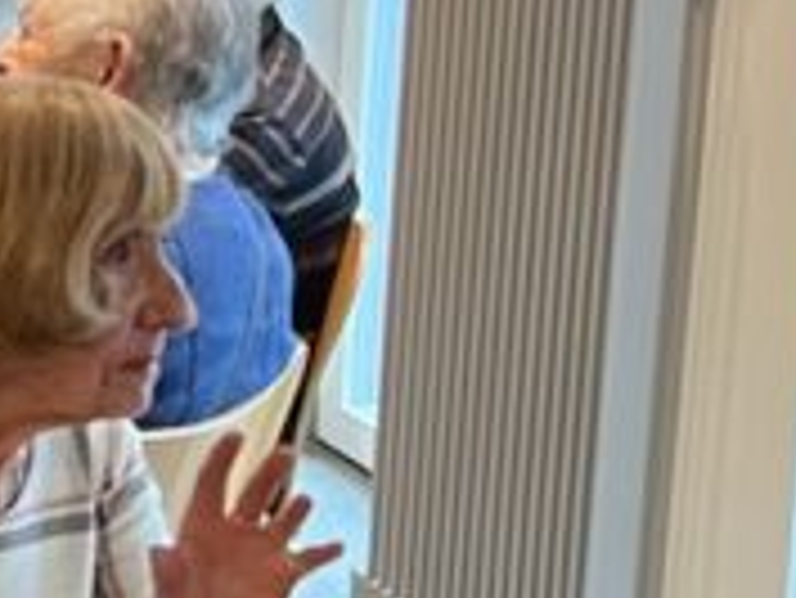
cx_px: -738
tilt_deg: -12.3
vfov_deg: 9.9
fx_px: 3452
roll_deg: +0.1
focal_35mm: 150
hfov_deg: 11.9
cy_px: 99
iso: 125
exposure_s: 1/50
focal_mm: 5.7
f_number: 1.5
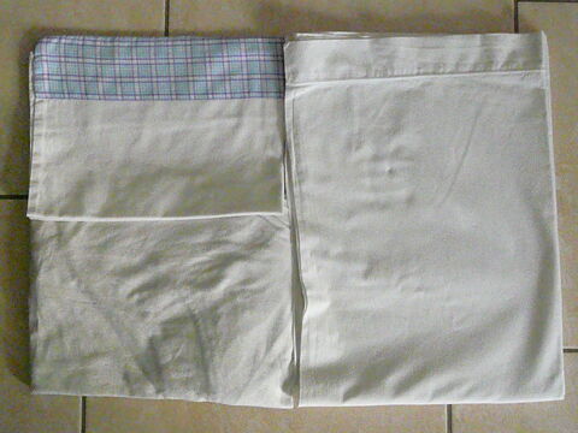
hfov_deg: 41.2
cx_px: 289
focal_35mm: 46
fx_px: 768
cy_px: 216
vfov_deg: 31.5
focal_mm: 7.5
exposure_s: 1/160
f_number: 10
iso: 3200
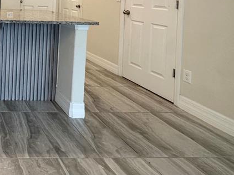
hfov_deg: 41.2
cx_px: -32
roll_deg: -1.7
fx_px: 230
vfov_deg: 36.8
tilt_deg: -1.9
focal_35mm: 34
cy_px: -6
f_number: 2.2
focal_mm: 2.22
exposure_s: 1/120
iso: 160
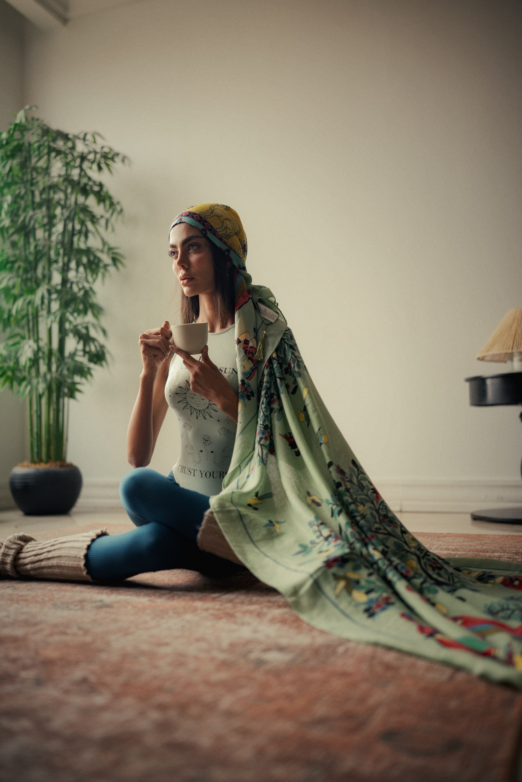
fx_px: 761
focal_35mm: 35
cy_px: 391
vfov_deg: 54.4
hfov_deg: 37.9
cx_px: 261
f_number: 1.4
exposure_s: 1/500
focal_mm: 35
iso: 100
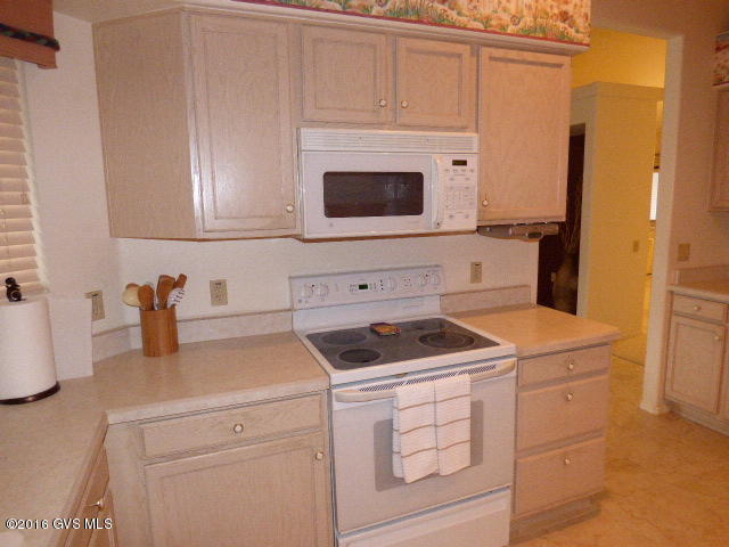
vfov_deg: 61.1
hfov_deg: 76.4
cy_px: 274
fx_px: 463
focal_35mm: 22
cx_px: 364
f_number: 2.9
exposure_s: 1/60
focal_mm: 3.78
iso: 800
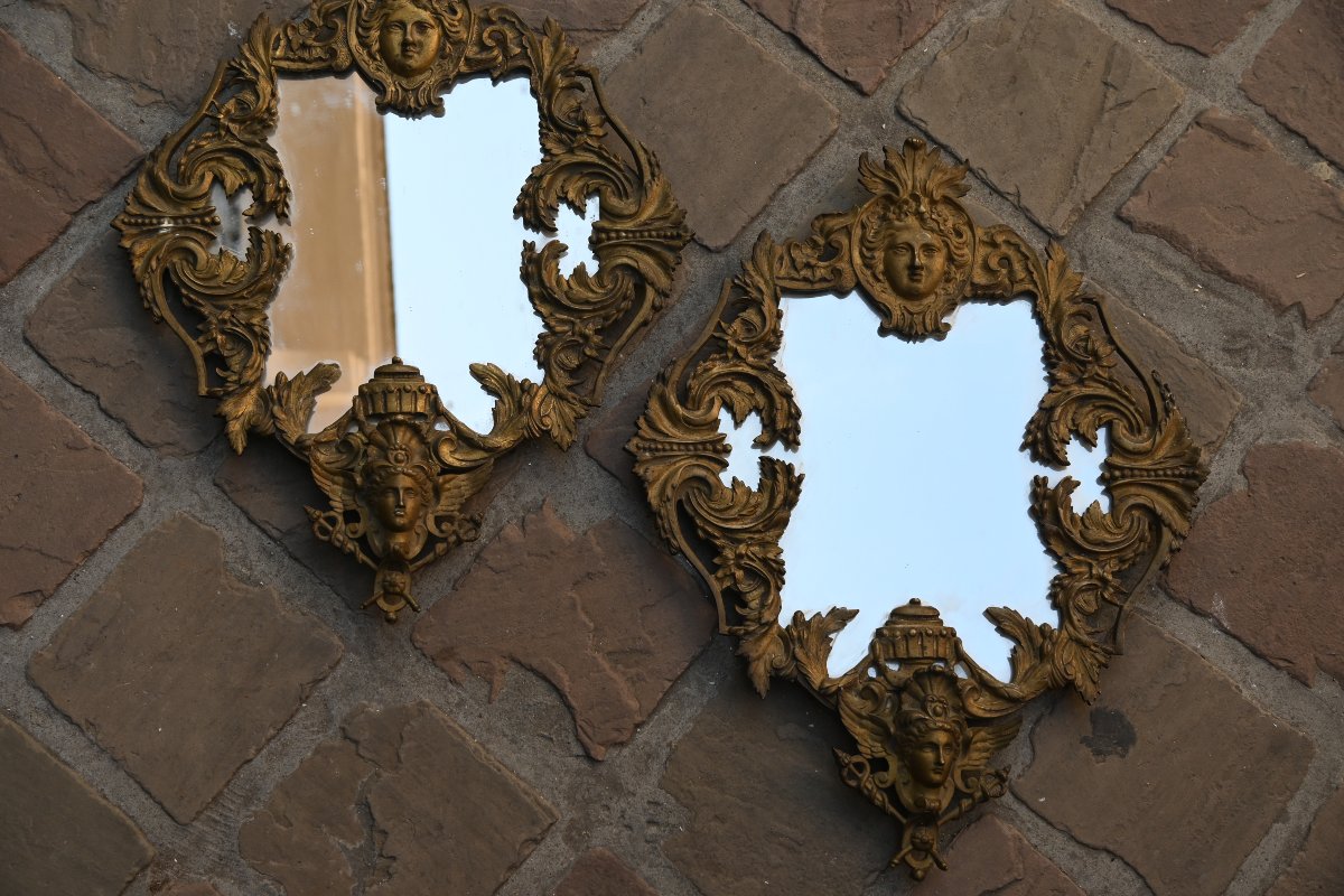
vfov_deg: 27.7
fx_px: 1820
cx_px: 672
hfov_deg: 40.5
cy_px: 448
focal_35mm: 49
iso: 180
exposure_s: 1/250
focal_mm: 32.5
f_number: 5.6
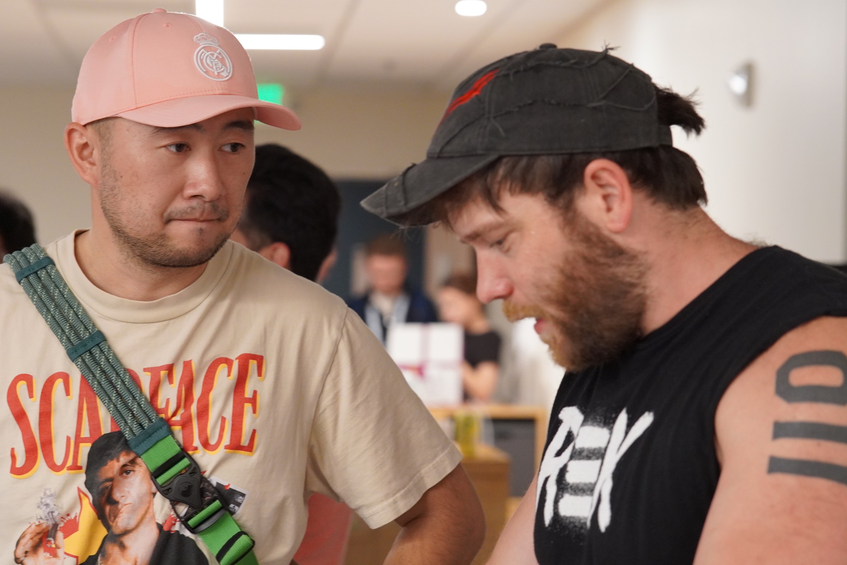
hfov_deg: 18.2
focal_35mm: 112
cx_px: 424
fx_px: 2647
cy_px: 282
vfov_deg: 12.2
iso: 2000
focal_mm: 75
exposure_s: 1/160
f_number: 4
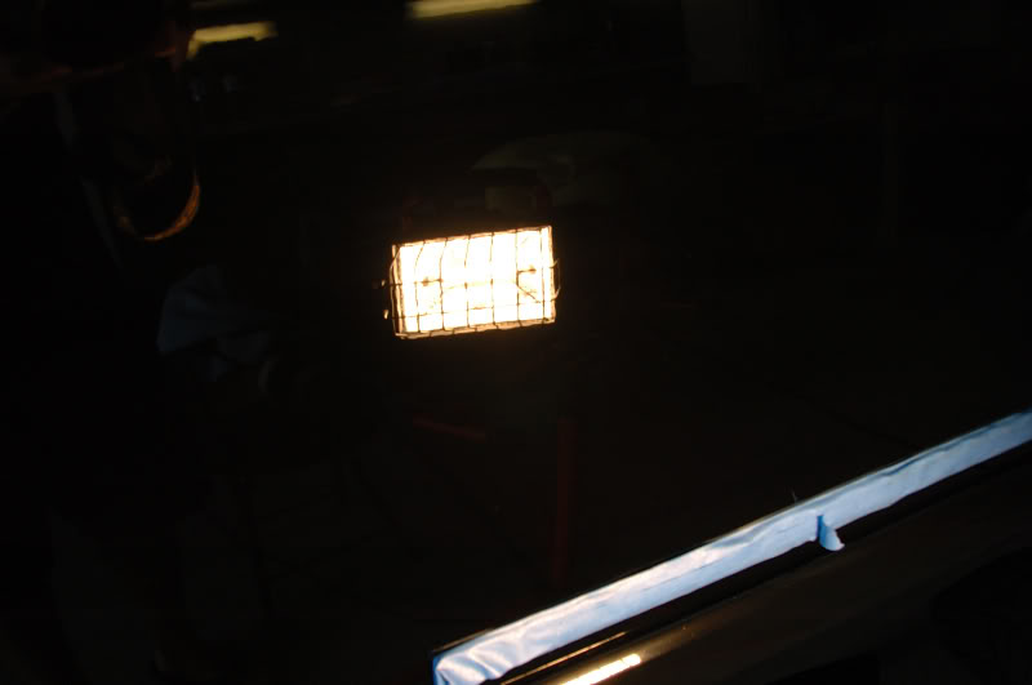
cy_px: 342
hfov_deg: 57.3
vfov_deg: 39.9
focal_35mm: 33
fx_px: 945
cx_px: 516
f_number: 4.5
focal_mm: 22
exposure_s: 1/80
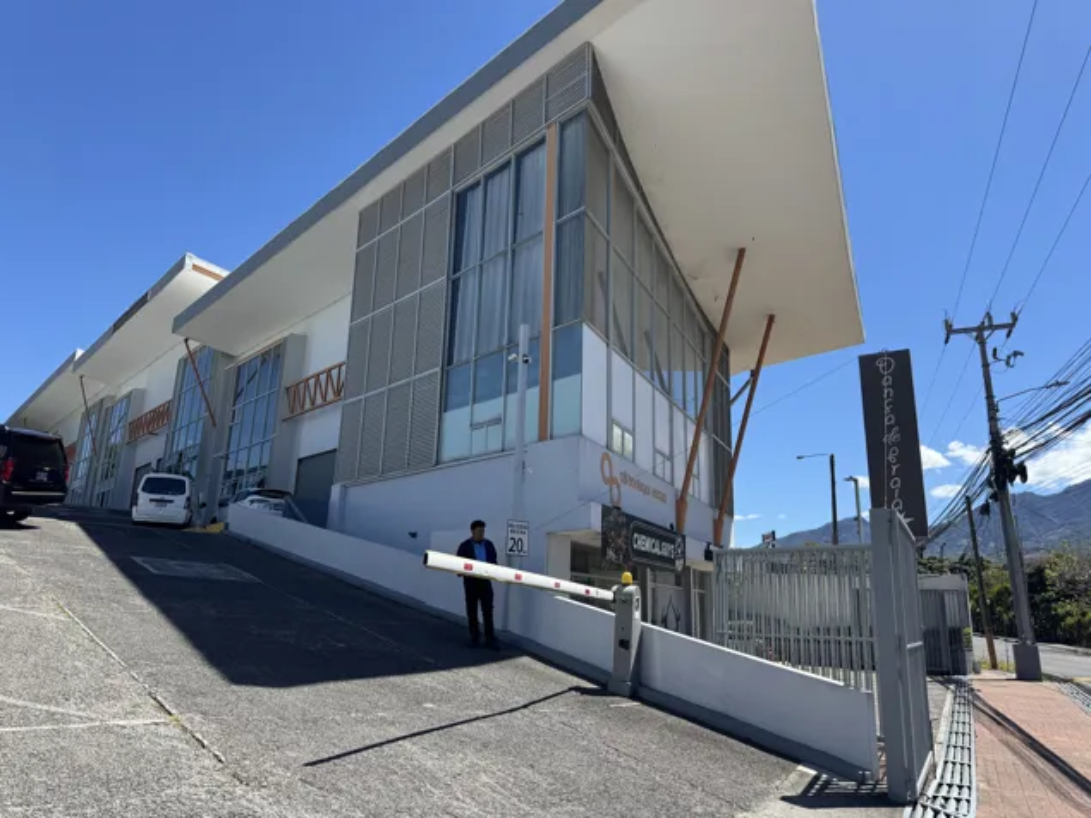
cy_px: 409
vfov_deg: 56.8
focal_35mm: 24
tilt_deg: +13.8
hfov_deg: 71.6
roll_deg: -1.1
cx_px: 546
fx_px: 756
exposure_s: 1/3802
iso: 80
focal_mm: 6.76
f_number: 1.78
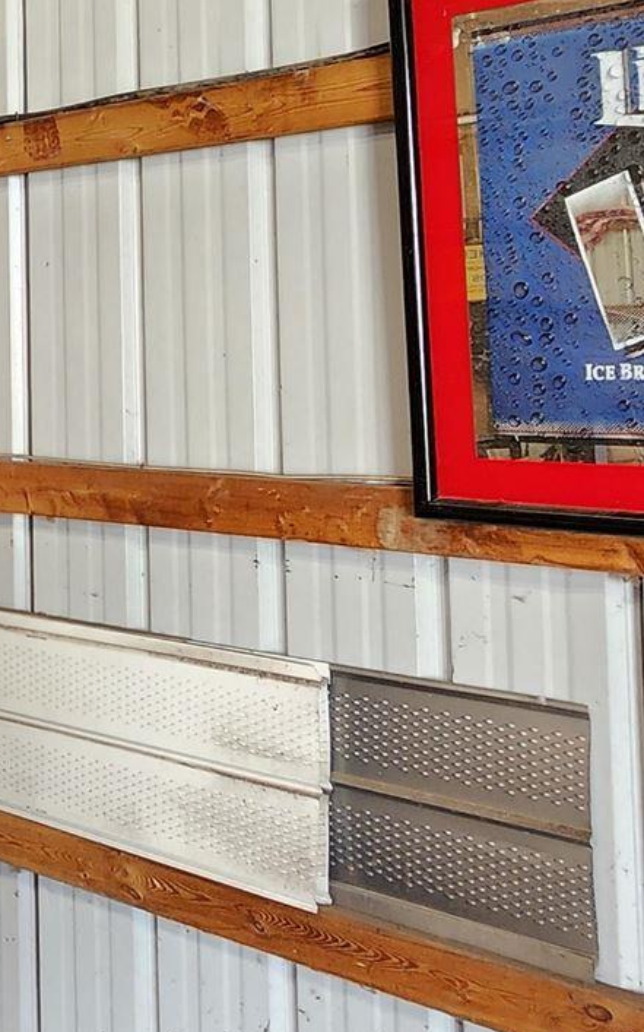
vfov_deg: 43.2
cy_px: 279
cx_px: -337
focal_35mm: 45
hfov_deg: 22.9
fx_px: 1264
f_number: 2.2
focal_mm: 2.2
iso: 200
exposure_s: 1/60
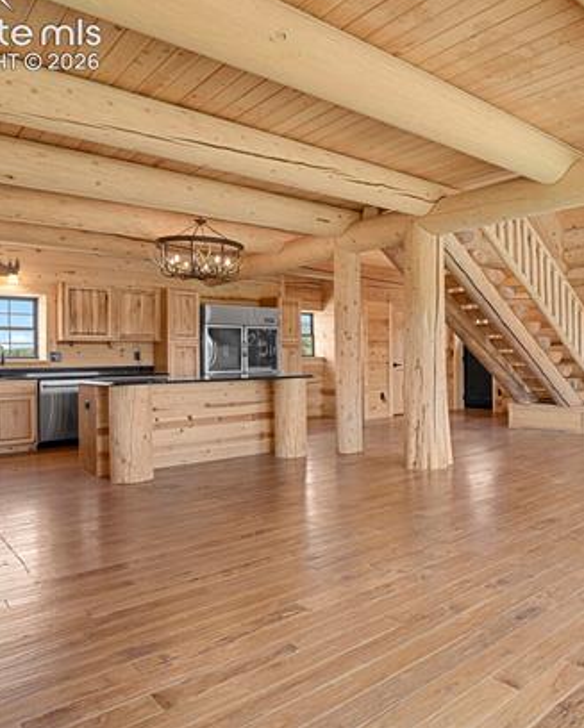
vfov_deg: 68.0
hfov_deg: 53.6
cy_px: 352
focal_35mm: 25
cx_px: 455
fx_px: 540
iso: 250
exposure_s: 1
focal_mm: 17
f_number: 8
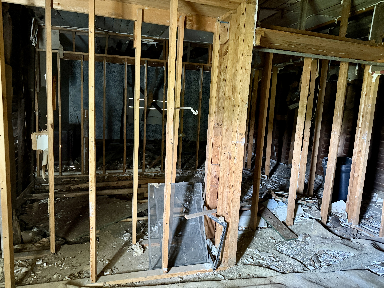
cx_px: 192
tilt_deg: -7.6
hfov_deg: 71.6
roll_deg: -2.6
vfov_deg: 56.8
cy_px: 144
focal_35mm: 24
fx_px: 266
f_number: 1.78
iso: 1000
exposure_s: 1/40
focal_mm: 6.76
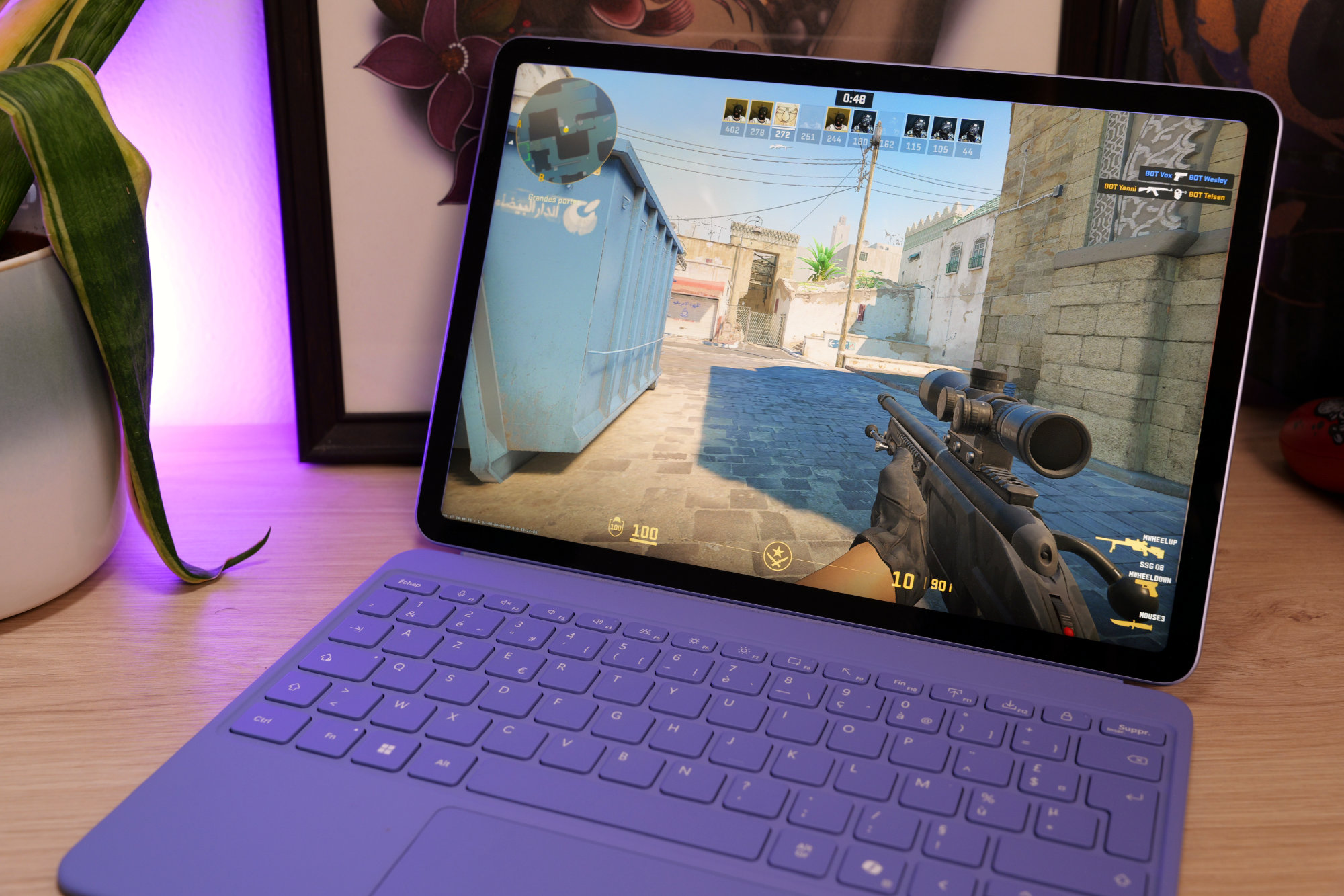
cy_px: 448
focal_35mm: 40
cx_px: 672
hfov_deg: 48.5
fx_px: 1493
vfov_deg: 33.4
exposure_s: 1/50
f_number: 6.3
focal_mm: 40
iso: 640
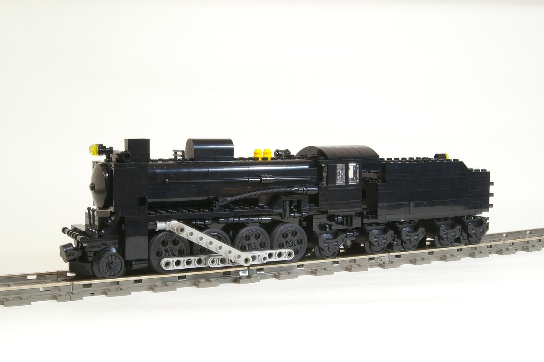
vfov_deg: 27.2
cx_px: 272
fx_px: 747
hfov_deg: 40.0
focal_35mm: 50
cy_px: 181
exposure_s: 6
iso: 200
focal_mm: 33
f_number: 27
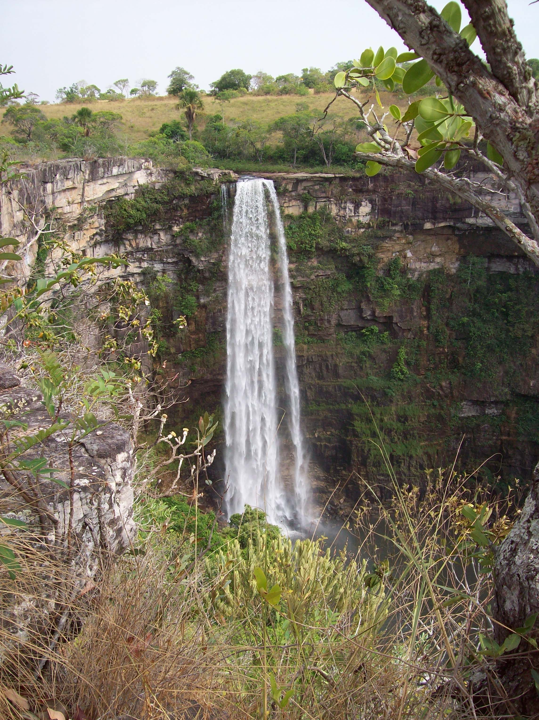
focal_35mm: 36
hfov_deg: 39.6
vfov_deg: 51.4
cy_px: 360
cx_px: 270
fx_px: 748
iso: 80
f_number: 4.8
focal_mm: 6
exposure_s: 1/251
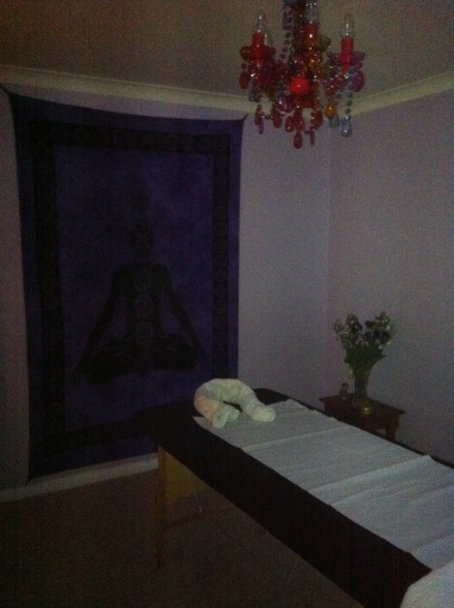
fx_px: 614
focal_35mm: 35
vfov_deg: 52.7
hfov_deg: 40.6
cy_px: 304
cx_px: 227
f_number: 2.8
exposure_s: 1/15
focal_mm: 3.85
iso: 1000
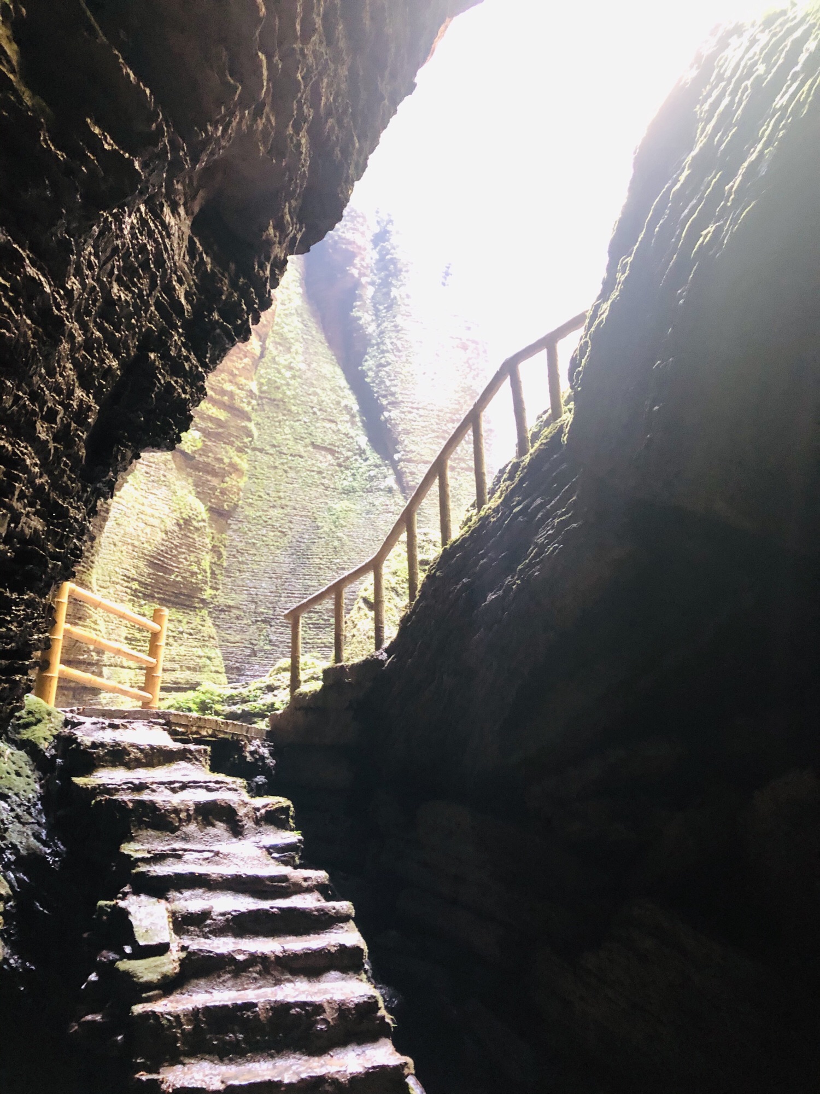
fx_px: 884
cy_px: 547
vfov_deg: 63.4
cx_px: 410
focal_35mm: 28
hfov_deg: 49.7
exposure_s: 1/4
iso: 125
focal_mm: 3.99
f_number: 1.8
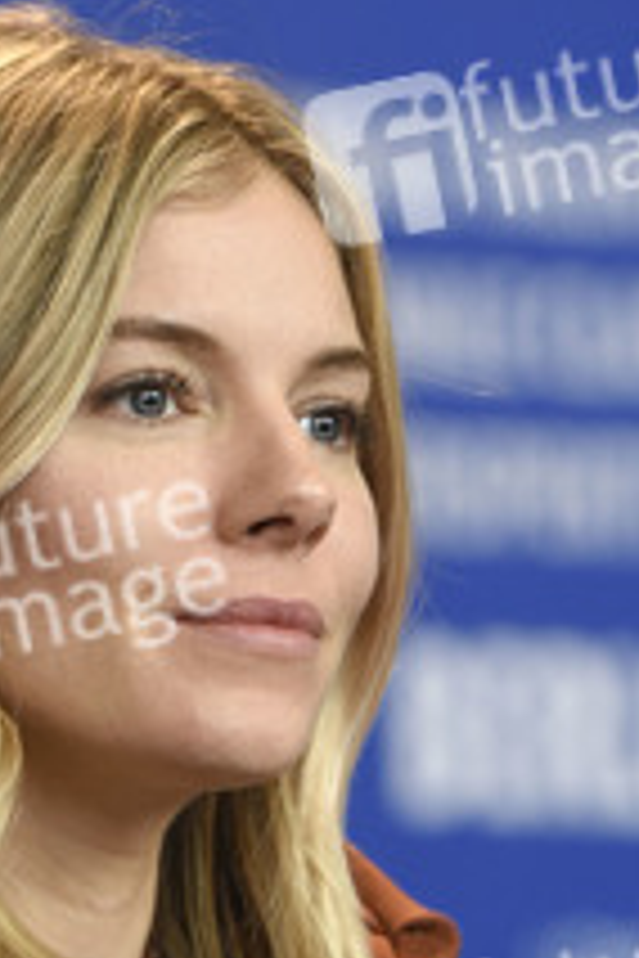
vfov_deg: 3.9
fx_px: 14243
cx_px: 126
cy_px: 814
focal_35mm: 535
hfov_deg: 2.6
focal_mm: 190
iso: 1000
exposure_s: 1/320
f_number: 3.5
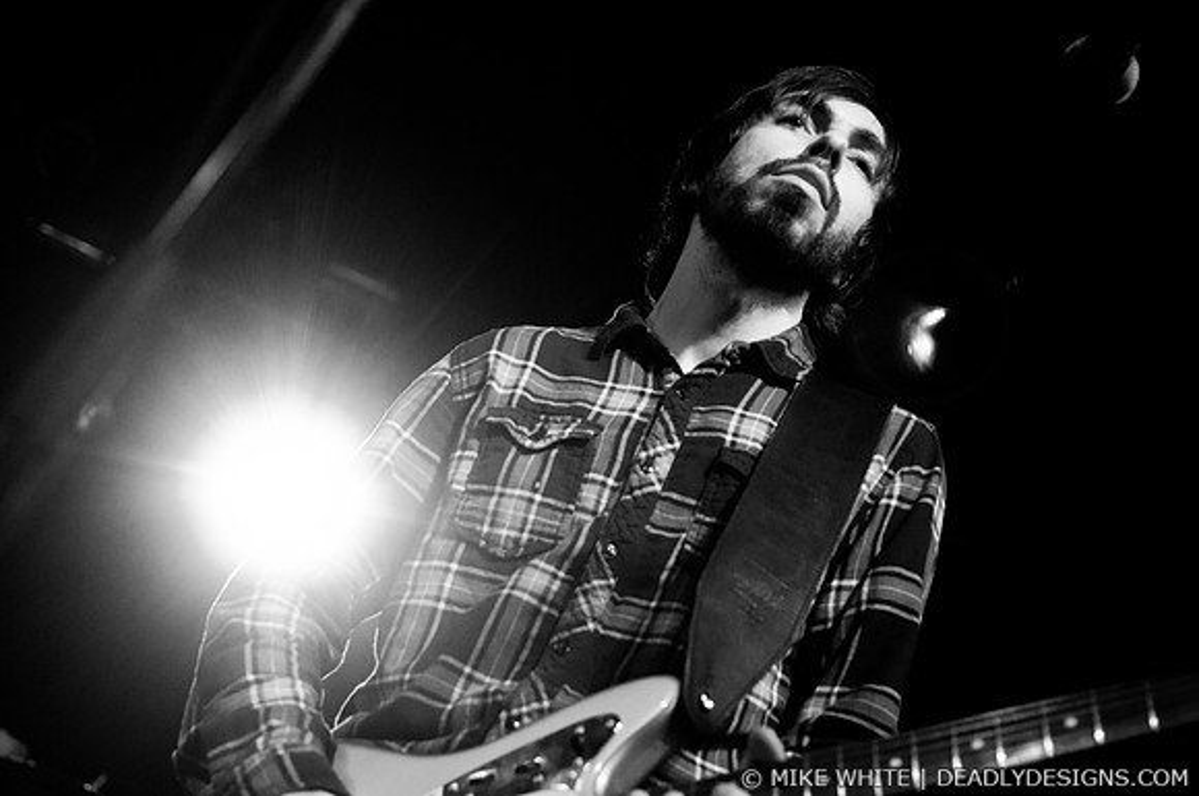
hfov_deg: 33.4
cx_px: 600
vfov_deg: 22.6
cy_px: 398
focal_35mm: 60
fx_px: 1996
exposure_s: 1/250
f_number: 2.8
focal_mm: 40
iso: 1250
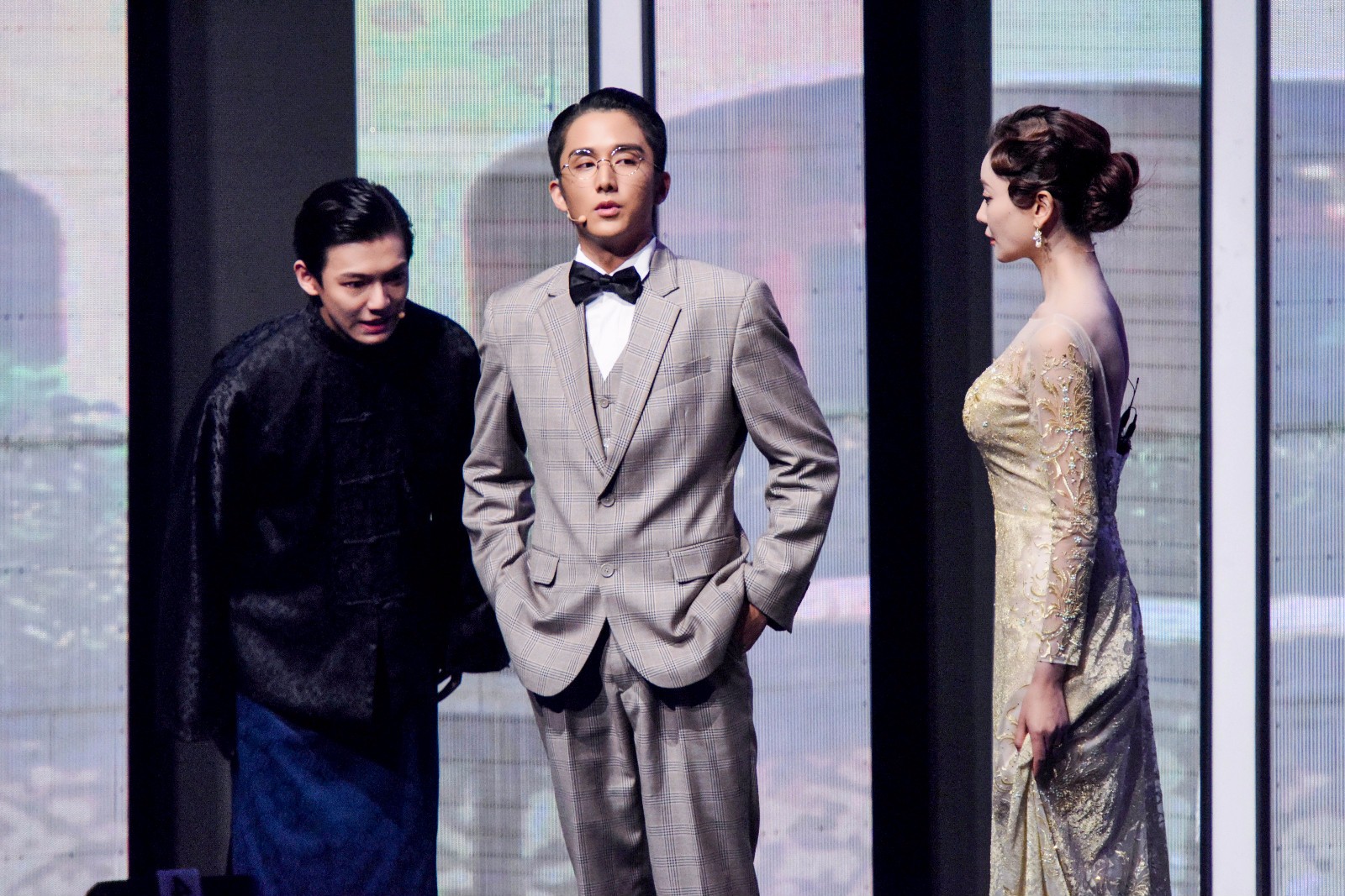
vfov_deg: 4.2
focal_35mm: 330
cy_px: 448
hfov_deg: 6.2
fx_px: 12329
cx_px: 672
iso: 5000
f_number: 5.6
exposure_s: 1/160
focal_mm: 330
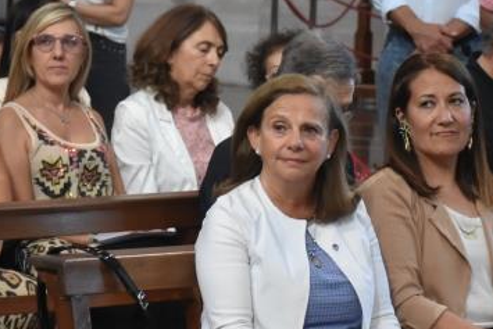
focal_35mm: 268
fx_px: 3671
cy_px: 159
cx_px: 215
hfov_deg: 7.7
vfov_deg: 5.1
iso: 1600
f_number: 5
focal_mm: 62
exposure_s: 1/30
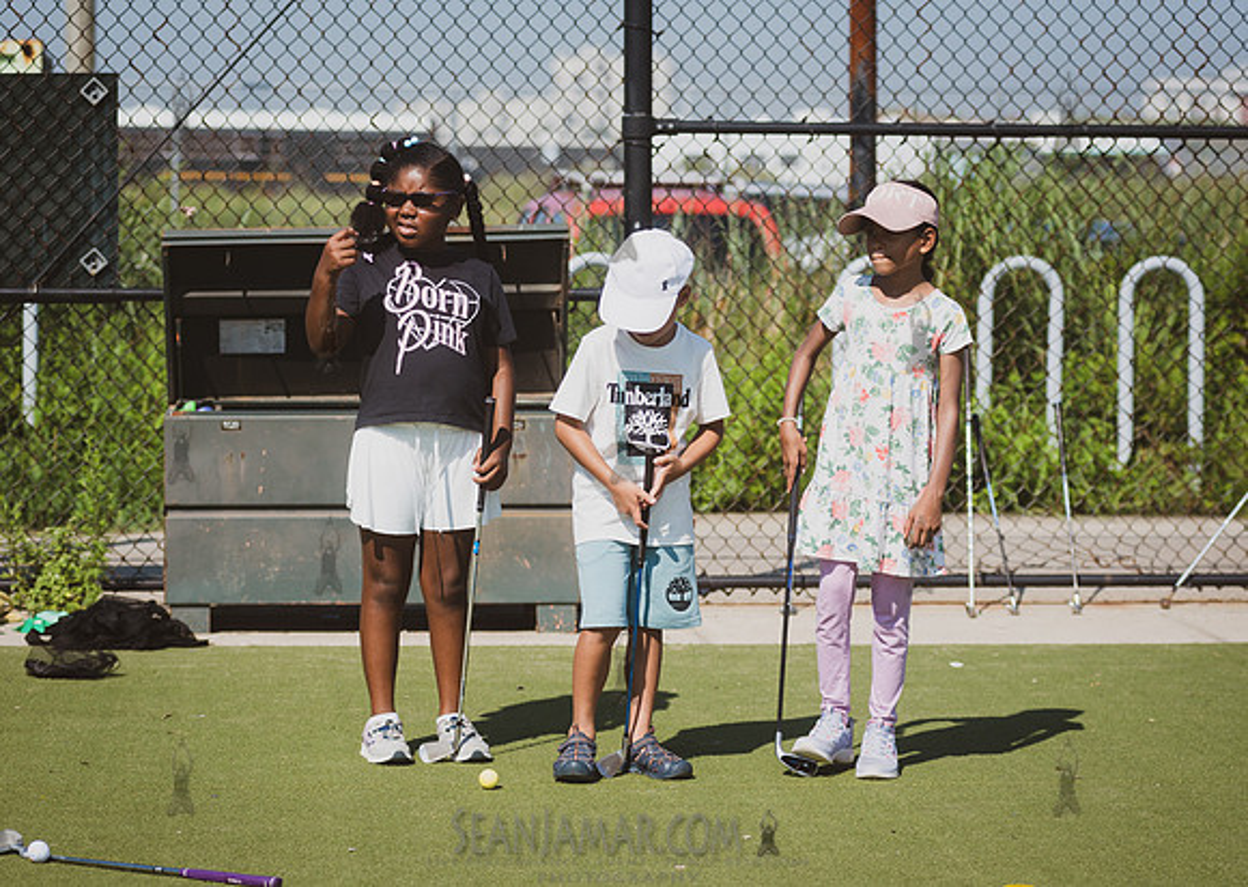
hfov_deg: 17.2
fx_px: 4120
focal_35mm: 116
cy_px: 485
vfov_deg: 12.3
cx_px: 614
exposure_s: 1/2000
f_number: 4
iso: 100
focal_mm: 100
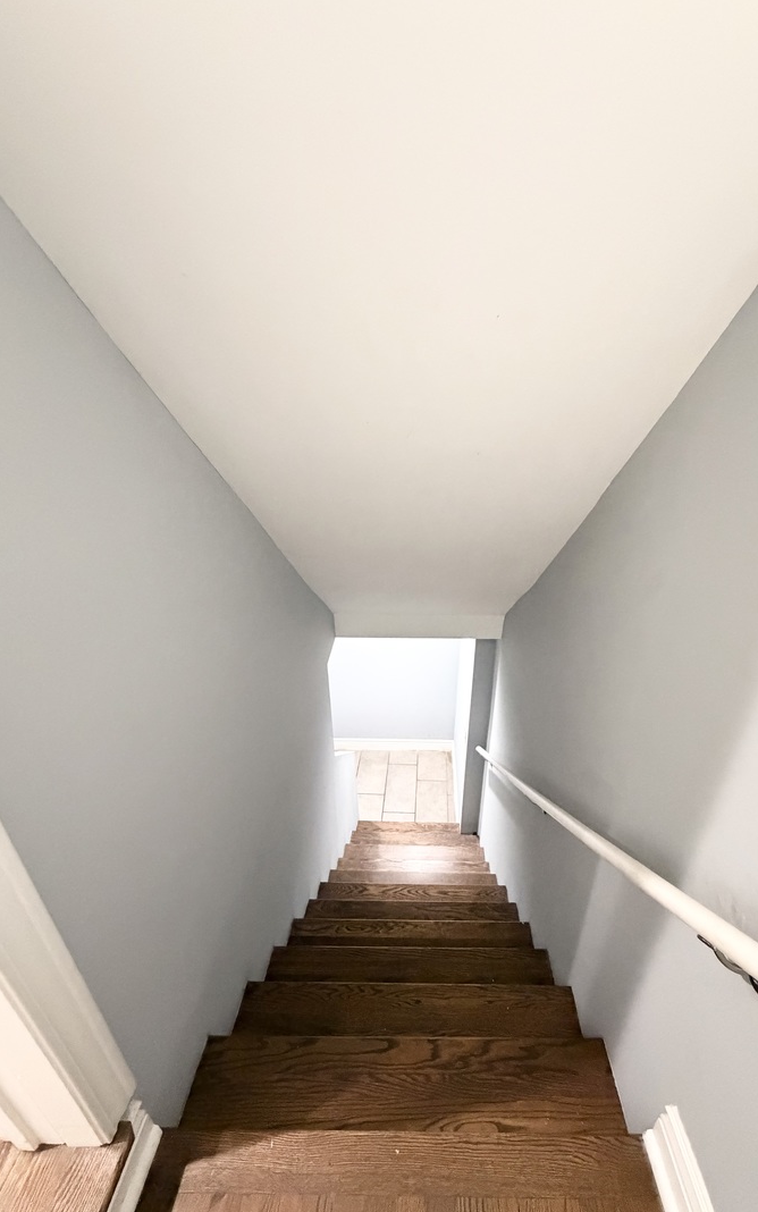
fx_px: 496
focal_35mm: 15
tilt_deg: -26.4
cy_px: 608
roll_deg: -0.7
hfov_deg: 74.6
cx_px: 421
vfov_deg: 101.4
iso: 1000
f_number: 2.2
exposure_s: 1/60
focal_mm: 2.22
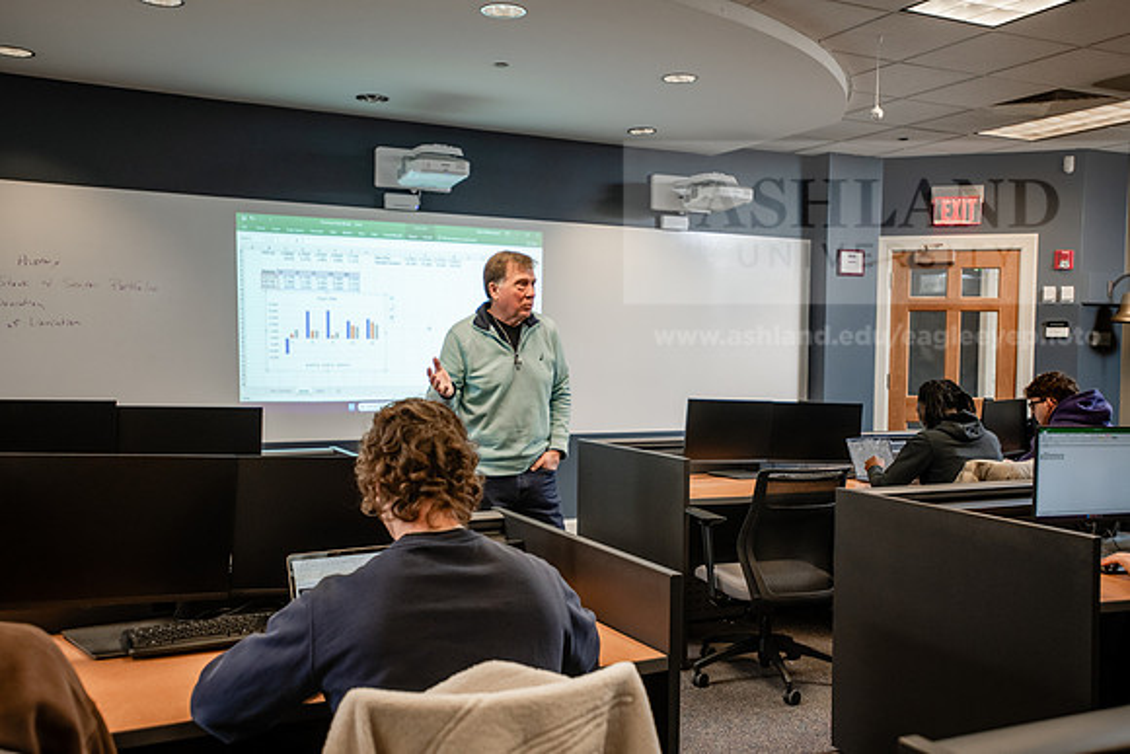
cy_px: 377
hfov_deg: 54.4
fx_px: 1099
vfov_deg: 37.9
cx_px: 565
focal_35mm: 35
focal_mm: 35
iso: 1000
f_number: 3.2
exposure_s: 1/200
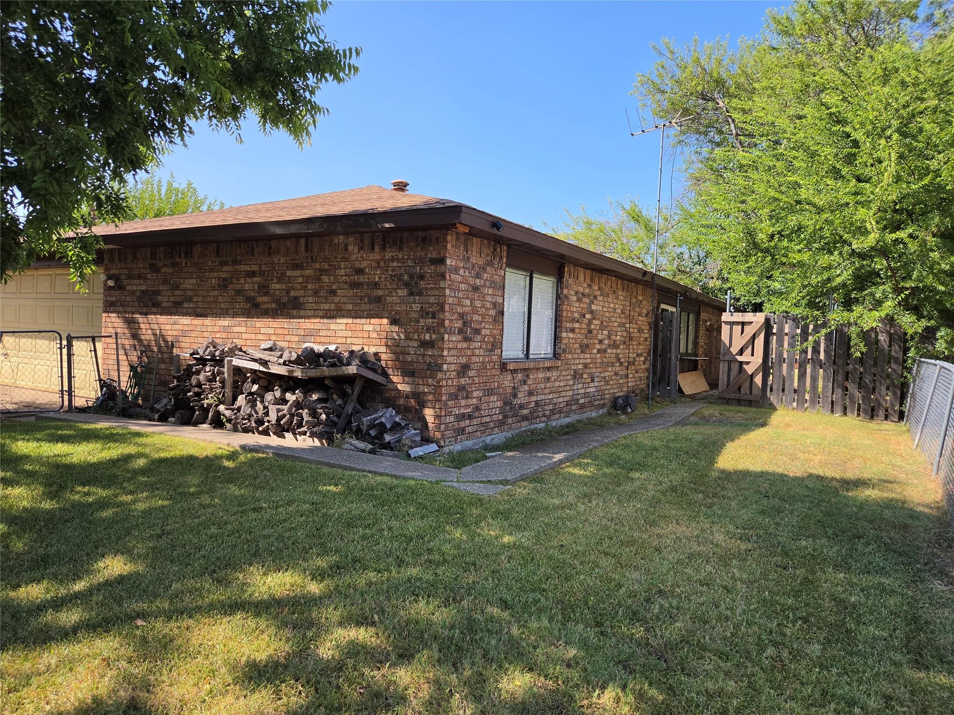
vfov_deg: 58.9
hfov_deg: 73.9
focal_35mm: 23
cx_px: 477
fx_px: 634
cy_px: 358
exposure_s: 1/2397
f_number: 1.8
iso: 80
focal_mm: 5.4
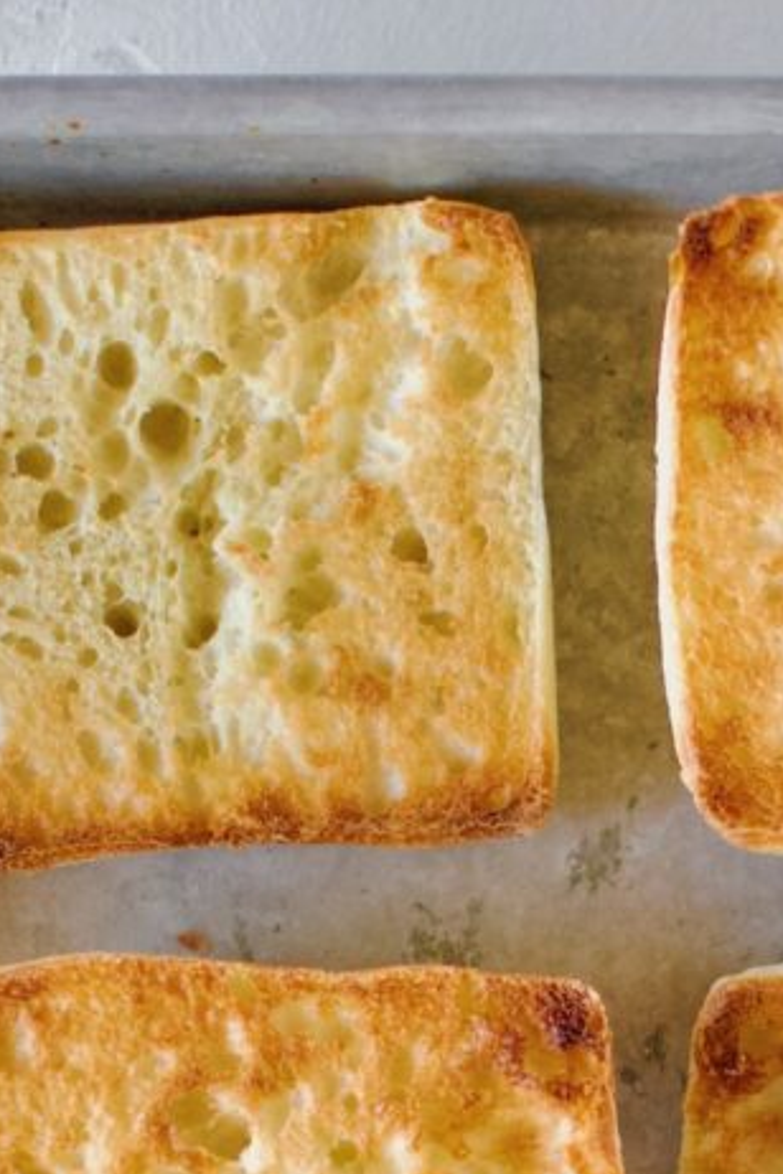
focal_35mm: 135
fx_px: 4404
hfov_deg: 10.1
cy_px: 1296
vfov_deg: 14.8
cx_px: 625
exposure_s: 1/400
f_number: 2.2
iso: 1000
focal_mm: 35
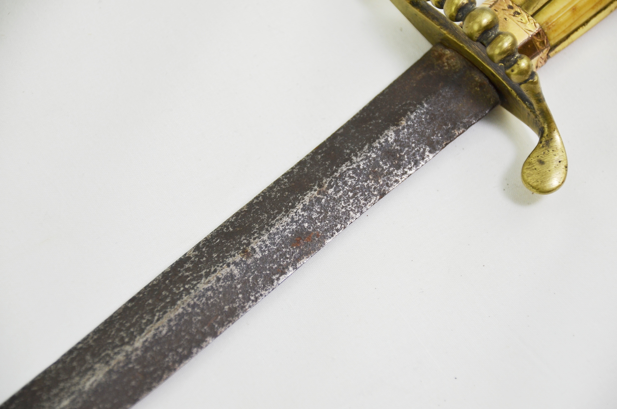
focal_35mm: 150
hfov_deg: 13.7
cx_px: 308
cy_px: 204
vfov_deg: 9.1
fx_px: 2566
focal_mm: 100
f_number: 5.6
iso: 400
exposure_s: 1/250
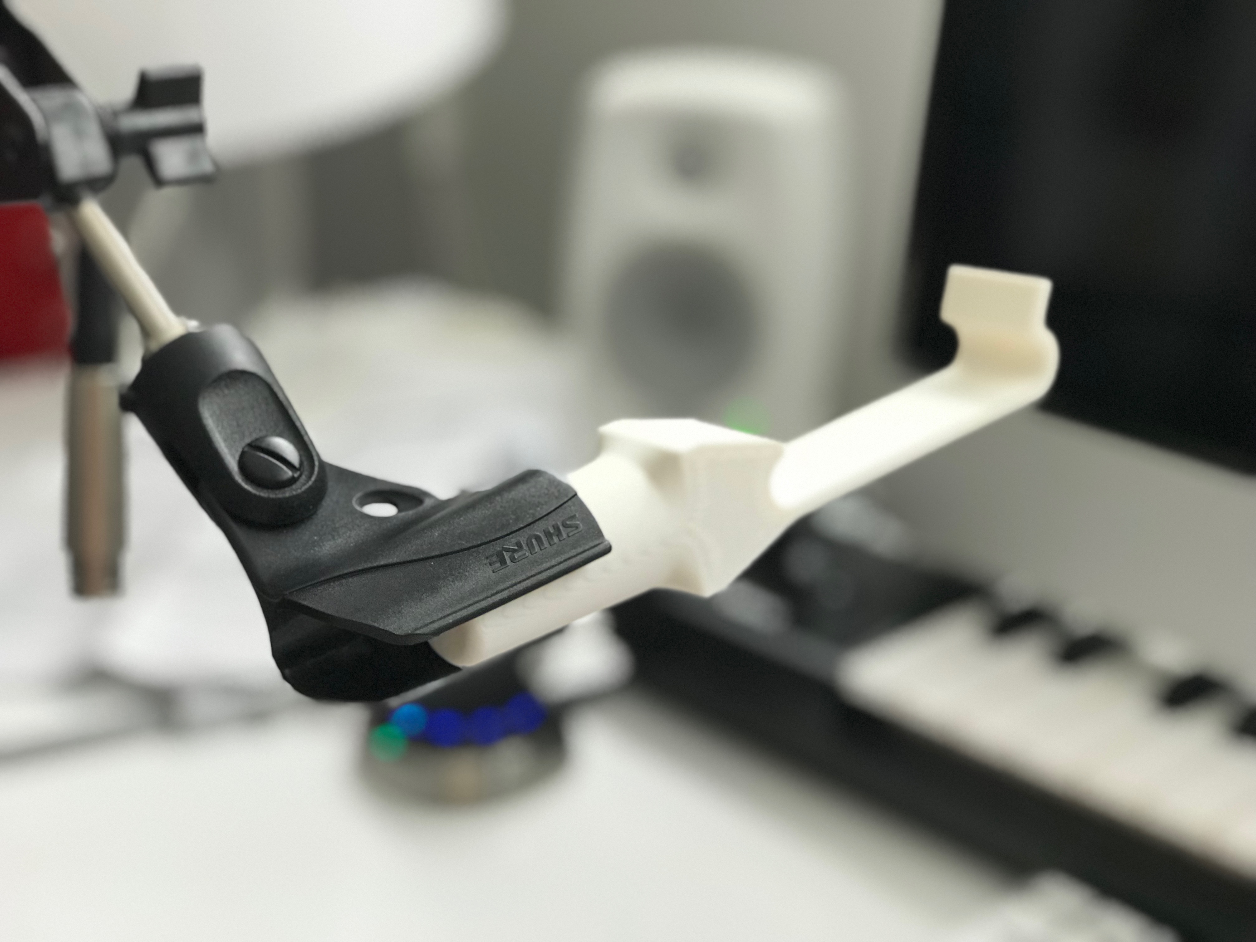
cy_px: 471
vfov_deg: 25.7
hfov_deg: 33.8
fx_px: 2068
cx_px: 628
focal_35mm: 57
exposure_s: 1/100
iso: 200
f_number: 2.8
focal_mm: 6.6
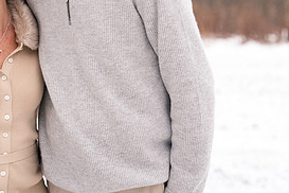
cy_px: -6
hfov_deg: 14.6
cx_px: 115
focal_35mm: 140
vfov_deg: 9.7
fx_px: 1124
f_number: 3.2
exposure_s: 1/250
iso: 400
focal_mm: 66
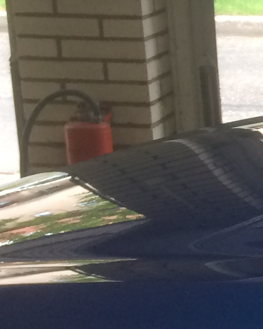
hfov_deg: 9.5
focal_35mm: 140
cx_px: 676
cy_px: 288
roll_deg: -2.3
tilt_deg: -19.3
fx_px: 1362
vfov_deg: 13.7
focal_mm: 4.15
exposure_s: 1/33
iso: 40
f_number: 2.2
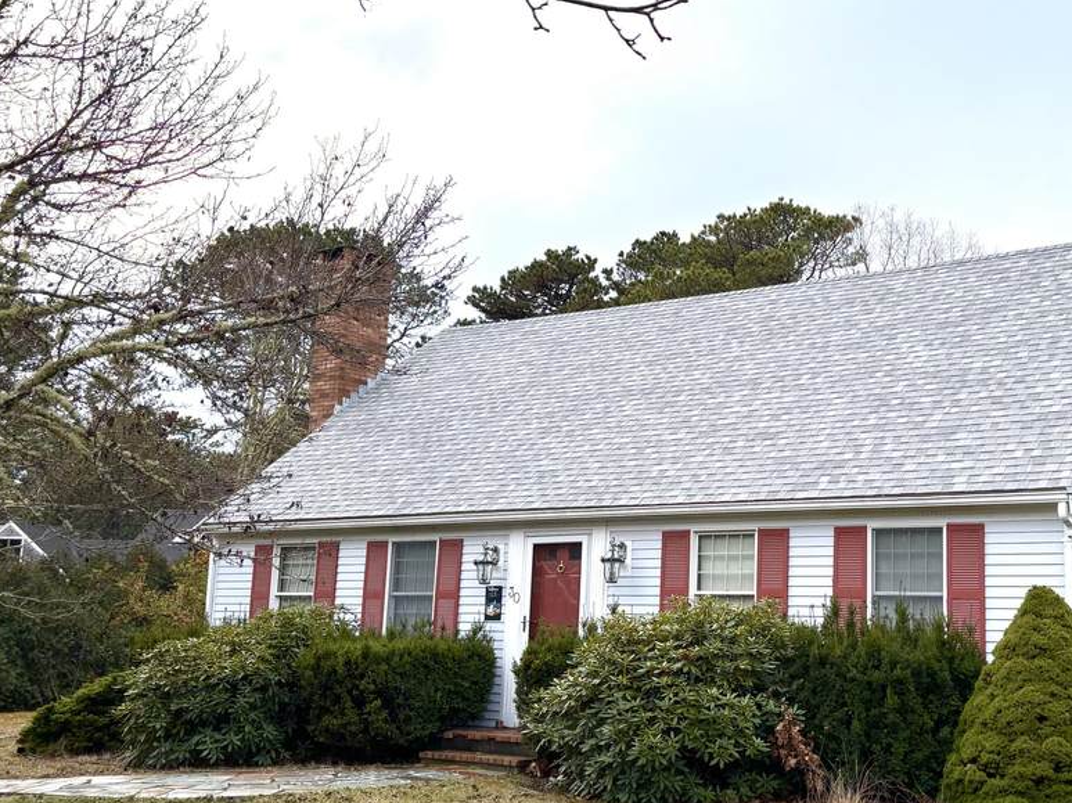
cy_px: 417
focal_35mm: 43
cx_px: 720
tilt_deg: +9.0
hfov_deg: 43.2
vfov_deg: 33.6
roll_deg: -1.9
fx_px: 1331
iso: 50
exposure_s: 1/781
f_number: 1.6
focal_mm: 5.96
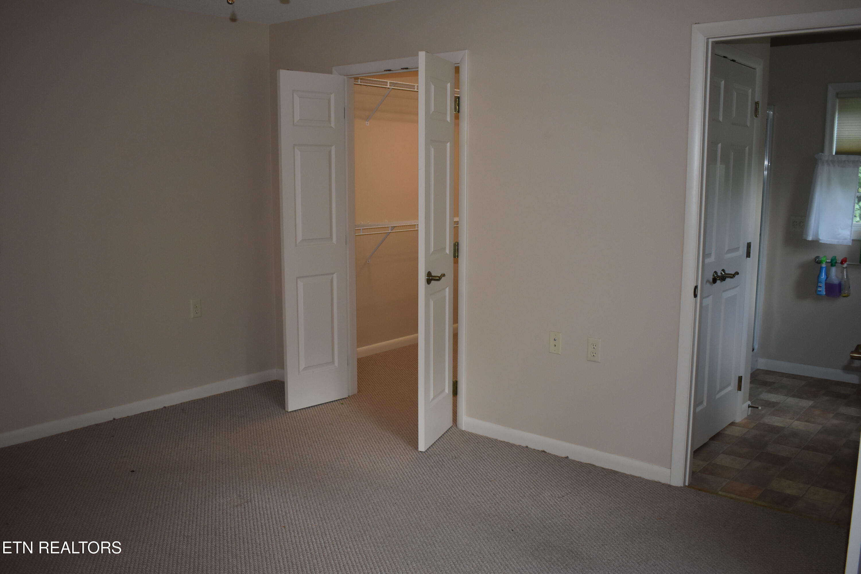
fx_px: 753
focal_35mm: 32
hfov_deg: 59.5
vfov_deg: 41.7
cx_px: 430
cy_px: 287
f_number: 3.8
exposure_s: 1/125
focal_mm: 21
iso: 900
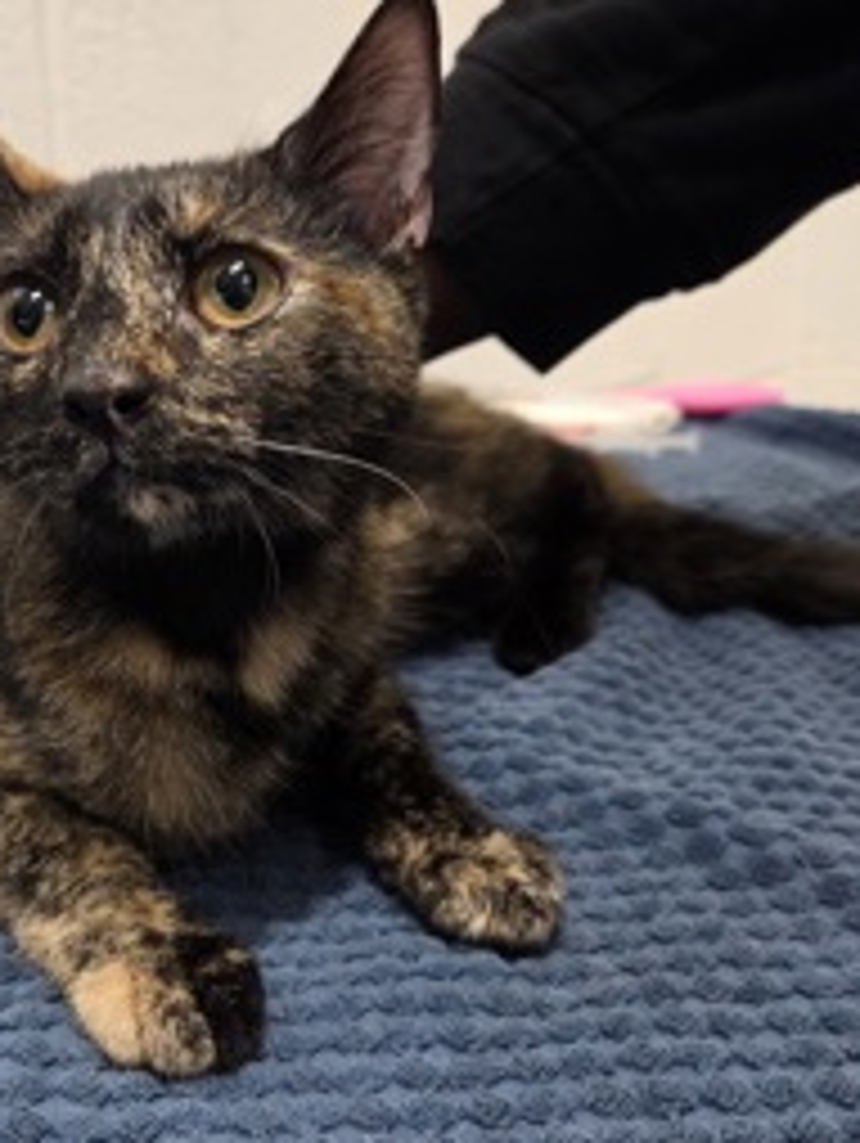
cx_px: 196
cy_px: 585
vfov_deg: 48.9
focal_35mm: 38
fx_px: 1257
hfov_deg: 36.7
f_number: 1.8
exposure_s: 1/50
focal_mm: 5.4
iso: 200
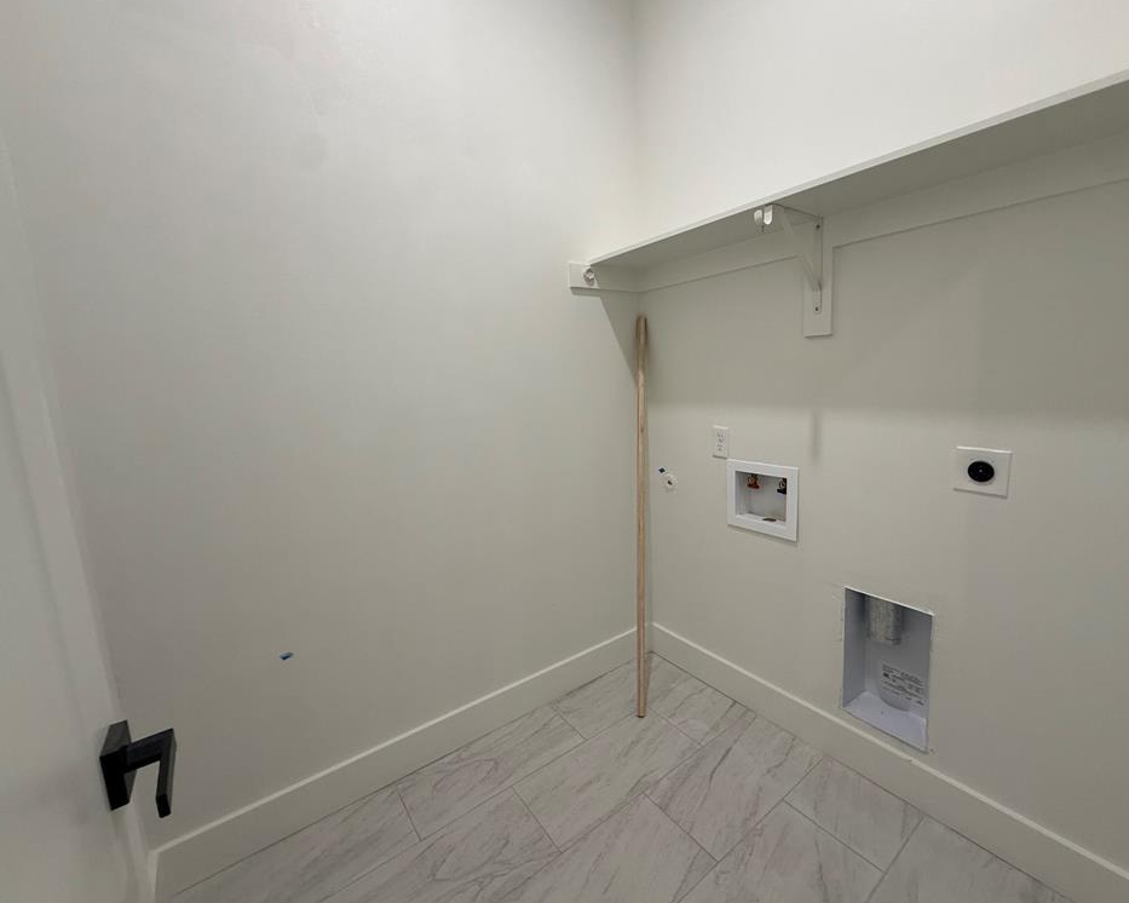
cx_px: 610
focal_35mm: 15
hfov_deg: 96.6
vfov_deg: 84.0
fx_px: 501
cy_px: 447
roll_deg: +2.4
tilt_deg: -7.7
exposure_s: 1/60
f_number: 2.2
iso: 200
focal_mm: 2.22
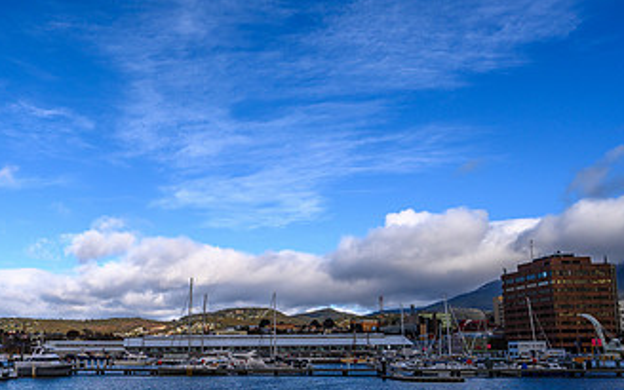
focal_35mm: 31
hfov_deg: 56.3
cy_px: 307
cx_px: 116
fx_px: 527
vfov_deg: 39.2
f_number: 5.6
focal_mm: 17
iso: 100
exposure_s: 1/1250
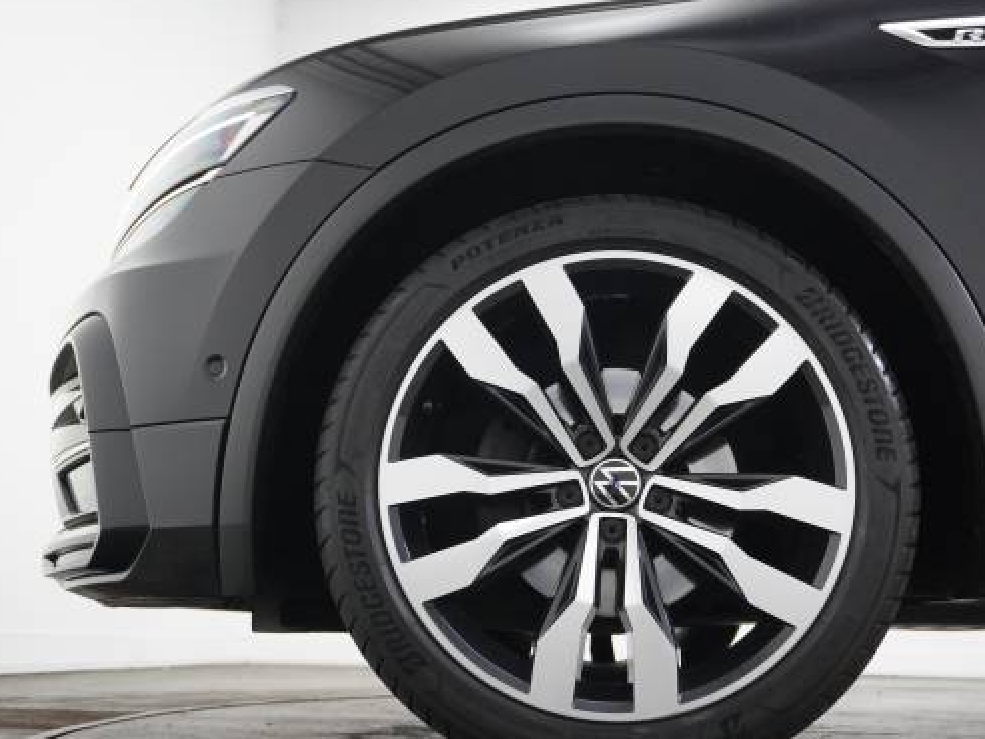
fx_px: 1280
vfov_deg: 32.2
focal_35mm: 45
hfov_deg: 42.0
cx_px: 547
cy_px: 413
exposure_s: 1/200
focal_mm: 24
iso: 3200
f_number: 4
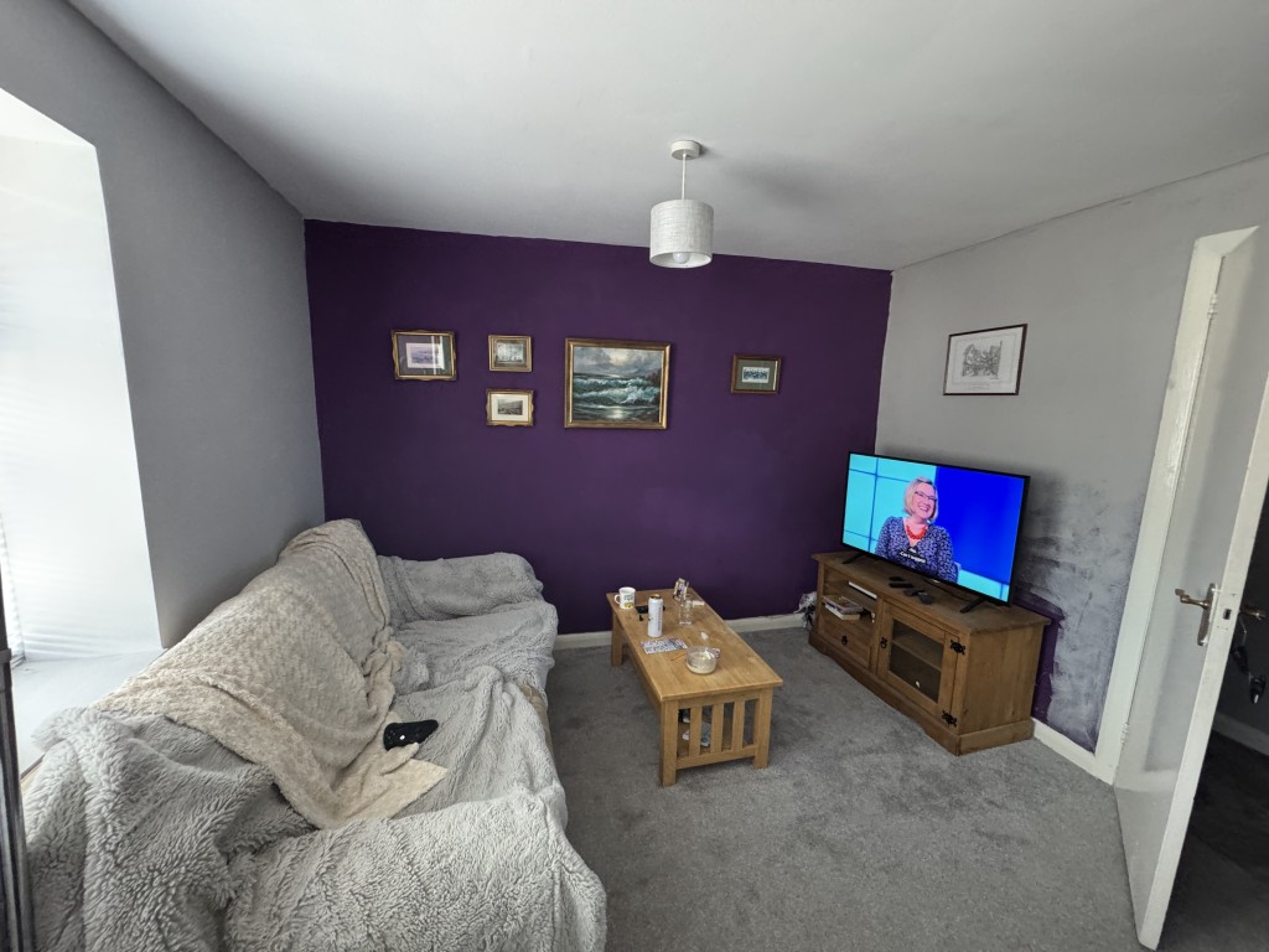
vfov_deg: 85.7
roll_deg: -0.7
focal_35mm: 14
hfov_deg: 102.1
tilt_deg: -7.9
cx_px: 634
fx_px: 513
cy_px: 476
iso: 640
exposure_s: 1/60
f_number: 2.2
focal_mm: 2.22
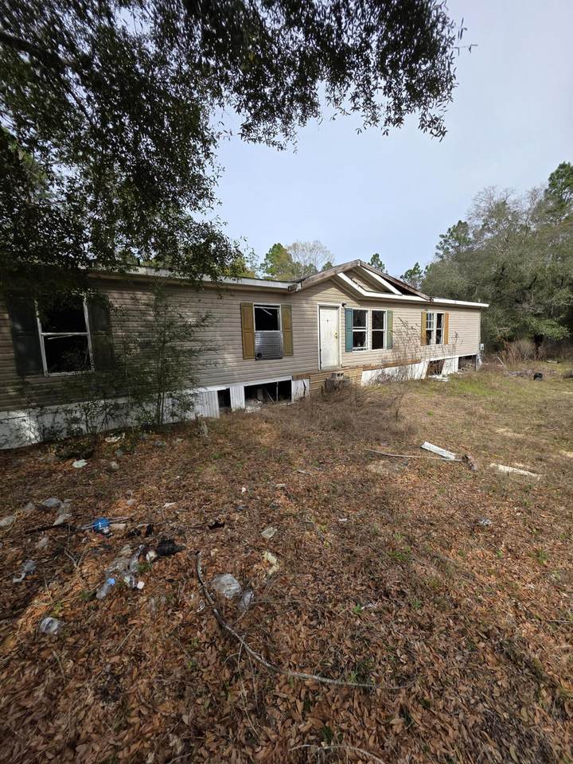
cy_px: 382
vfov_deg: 106.2
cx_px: 286
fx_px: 287
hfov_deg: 89.9
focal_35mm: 13
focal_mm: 2.2
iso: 50
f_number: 1.9
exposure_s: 1/2000
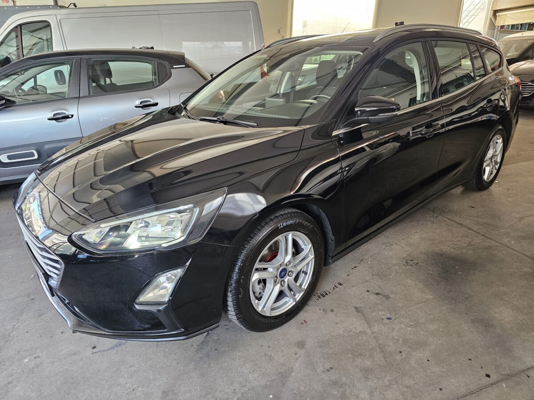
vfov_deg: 58.9
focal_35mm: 23
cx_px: 267
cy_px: 200
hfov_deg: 73.9
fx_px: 355
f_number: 1.7
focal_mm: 6.3
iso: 125
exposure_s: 1/51
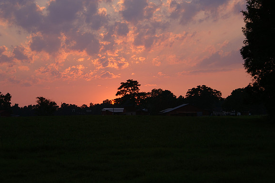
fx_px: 809
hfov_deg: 19.3
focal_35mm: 106
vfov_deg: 12.9
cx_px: 138
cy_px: 92
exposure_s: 1/160
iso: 125
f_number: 5.6
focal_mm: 70
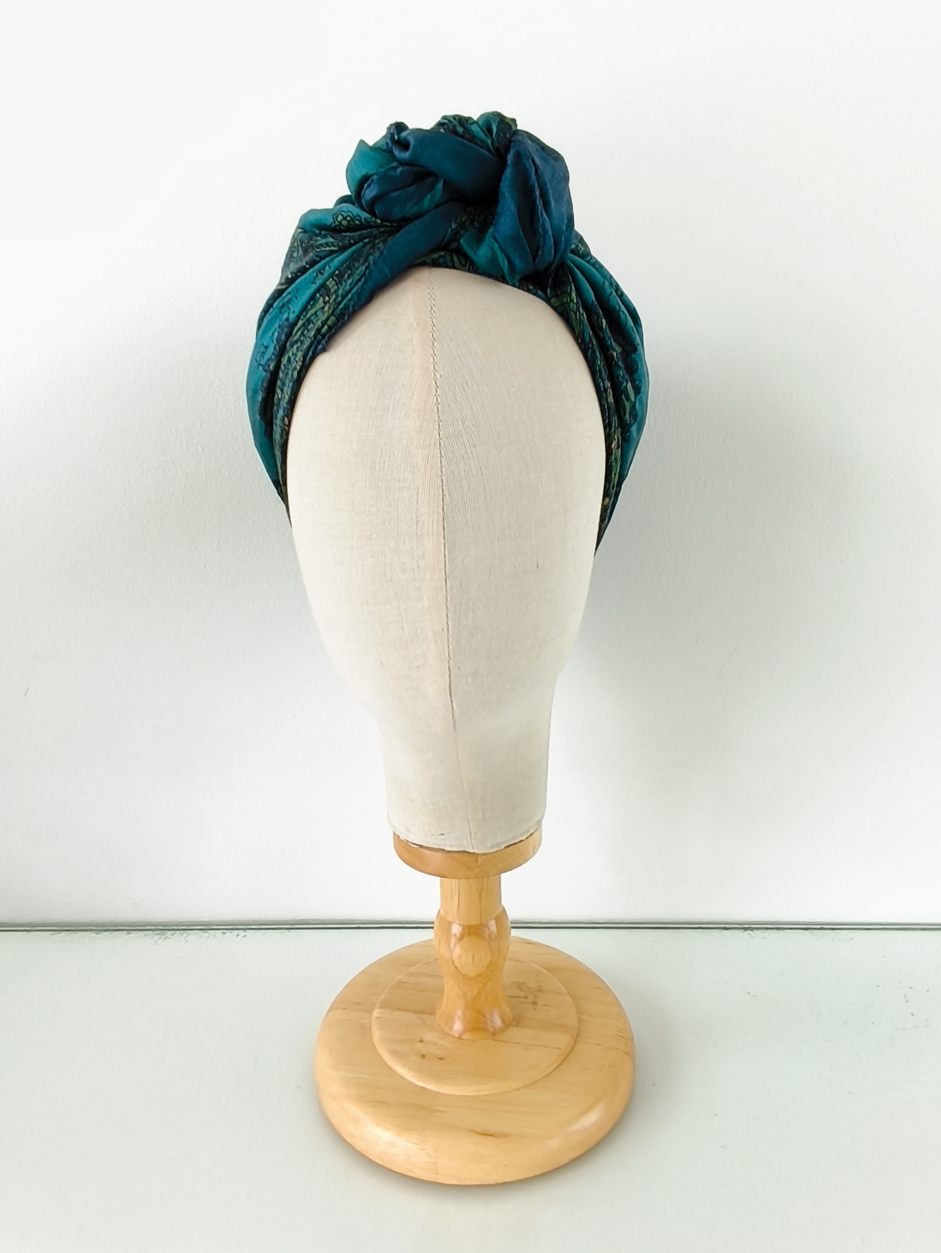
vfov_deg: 73.9
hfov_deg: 58.9
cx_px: 470
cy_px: 626
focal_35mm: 23
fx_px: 833
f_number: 2.2
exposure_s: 1/60
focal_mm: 1.65
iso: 50
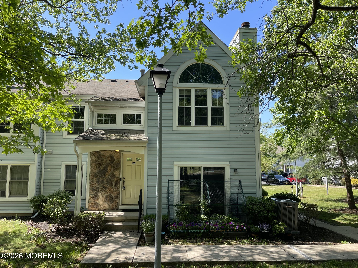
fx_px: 259
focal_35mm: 25
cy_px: 134
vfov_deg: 54.9
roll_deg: +0.2
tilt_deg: +7.3
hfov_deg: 69.4
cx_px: 179
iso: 32
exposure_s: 1/731
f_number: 1.6
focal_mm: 5.1
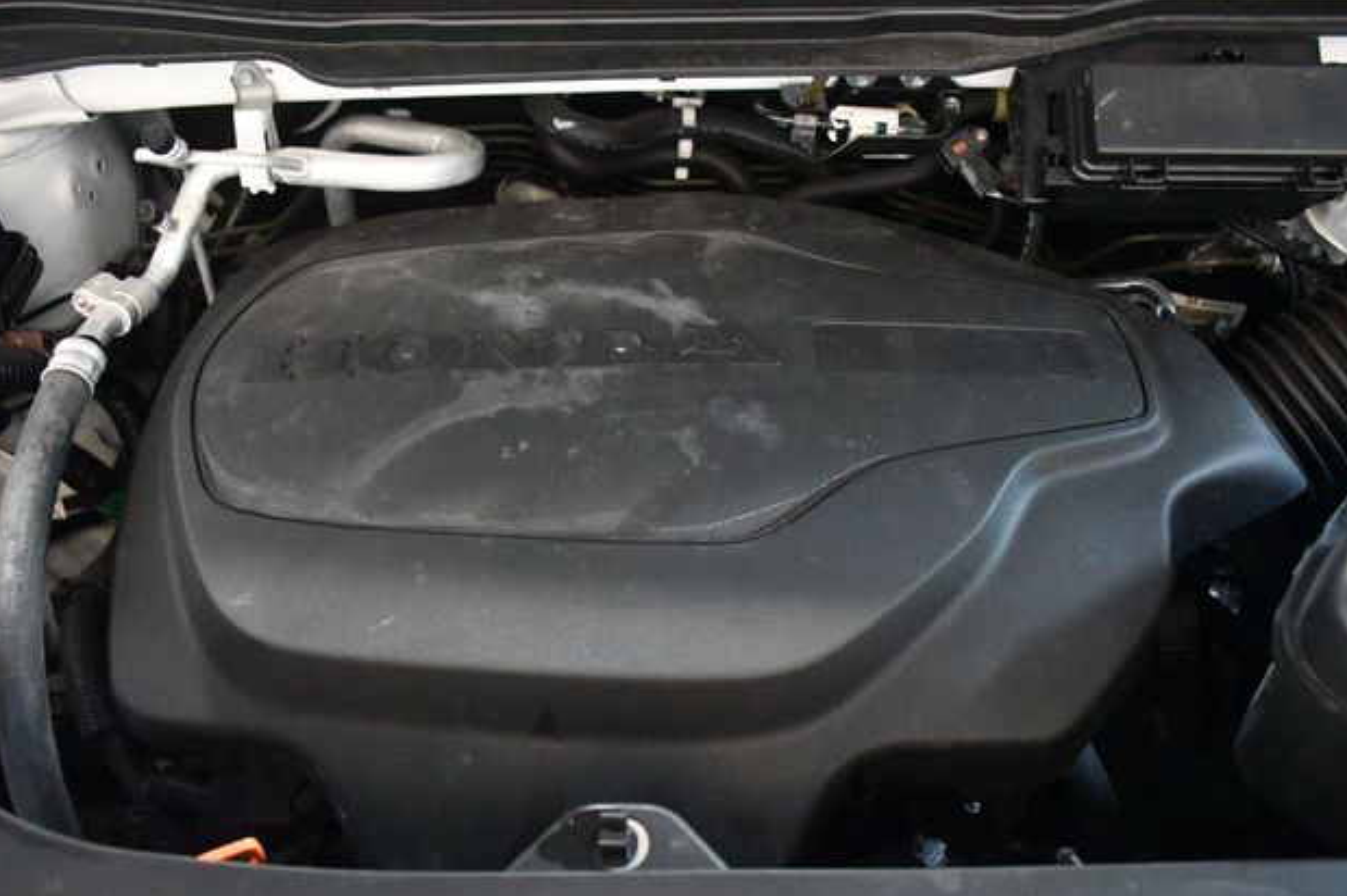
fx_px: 1159
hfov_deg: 60.3
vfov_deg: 42.3
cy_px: 446
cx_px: 672
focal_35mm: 31
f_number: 3.5
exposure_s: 1/50
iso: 12800
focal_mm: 20
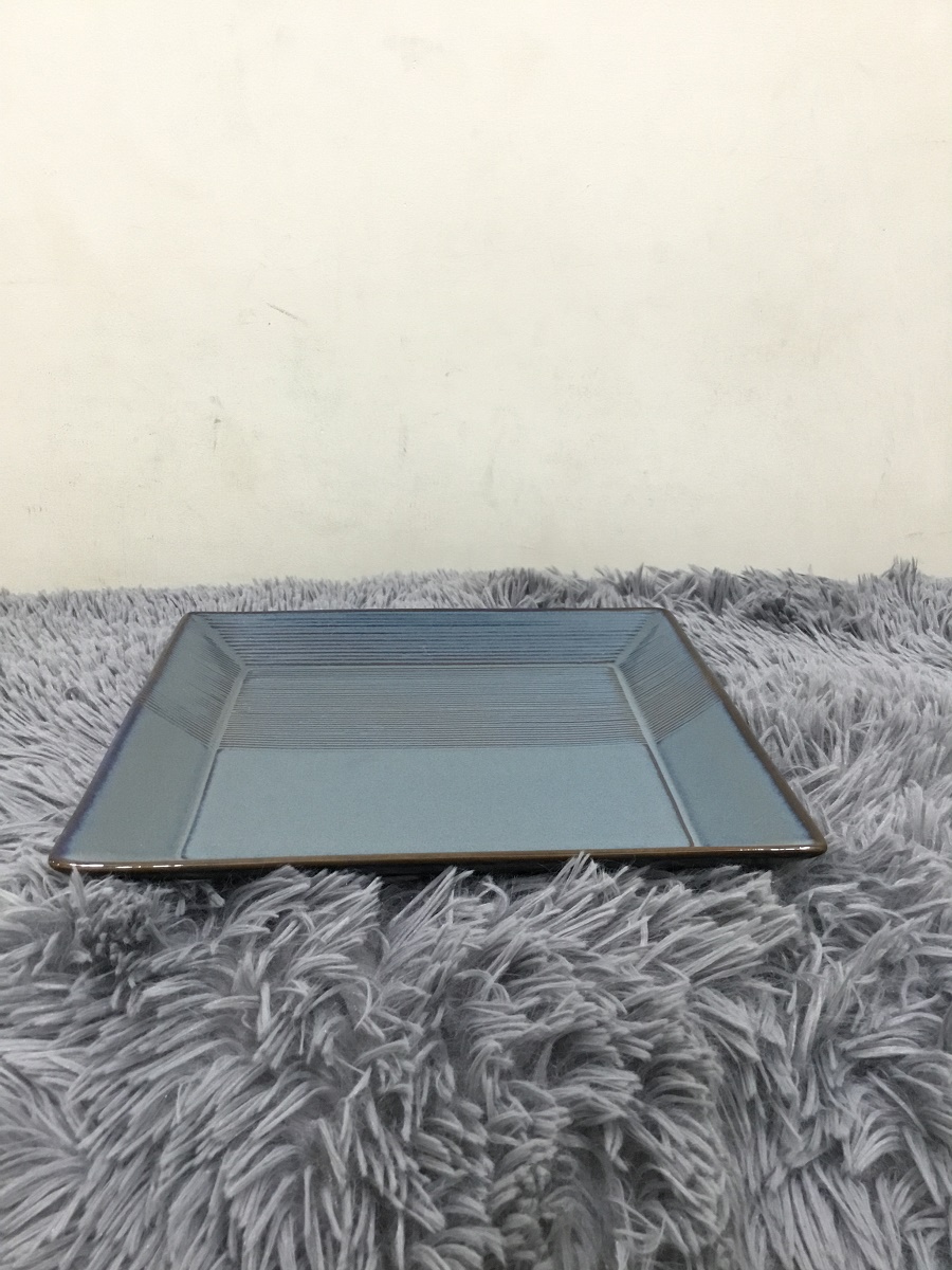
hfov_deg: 45.4
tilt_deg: -19.6
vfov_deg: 58.4
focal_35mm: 31
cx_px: 476
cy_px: 635
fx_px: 1137
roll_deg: +1.7
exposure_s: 1/33
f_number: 2.4
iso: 200
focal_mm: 3.3
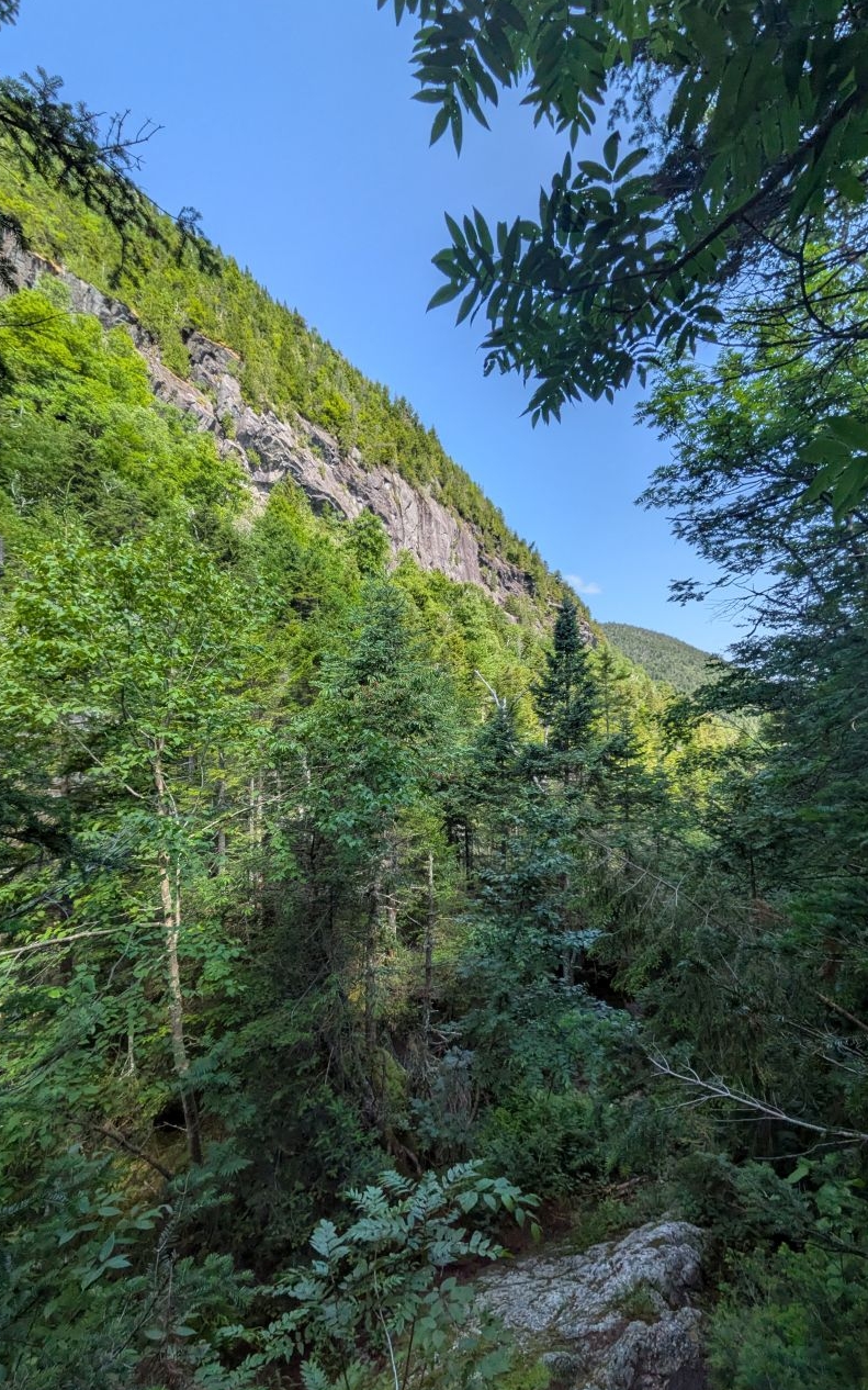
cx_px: 484
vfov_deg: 101.5
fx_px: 568
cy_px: 698
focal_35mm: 15
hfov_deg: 74.5
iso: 52
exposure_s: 1/972
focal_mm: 1.85
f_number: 2.2
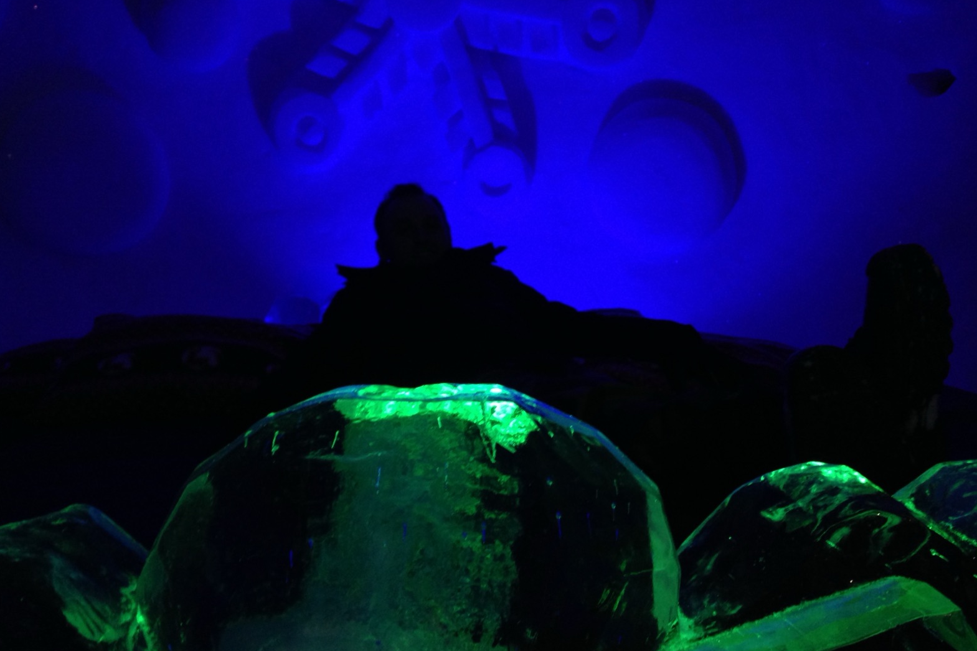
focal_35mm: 35
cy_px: 354
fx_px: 950
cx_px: 490
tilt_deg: -8.2
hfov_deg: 54.4
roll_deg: -0.8
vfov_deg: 37.8
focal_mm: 4.12
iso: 125
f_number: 2.4
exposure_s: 1/16
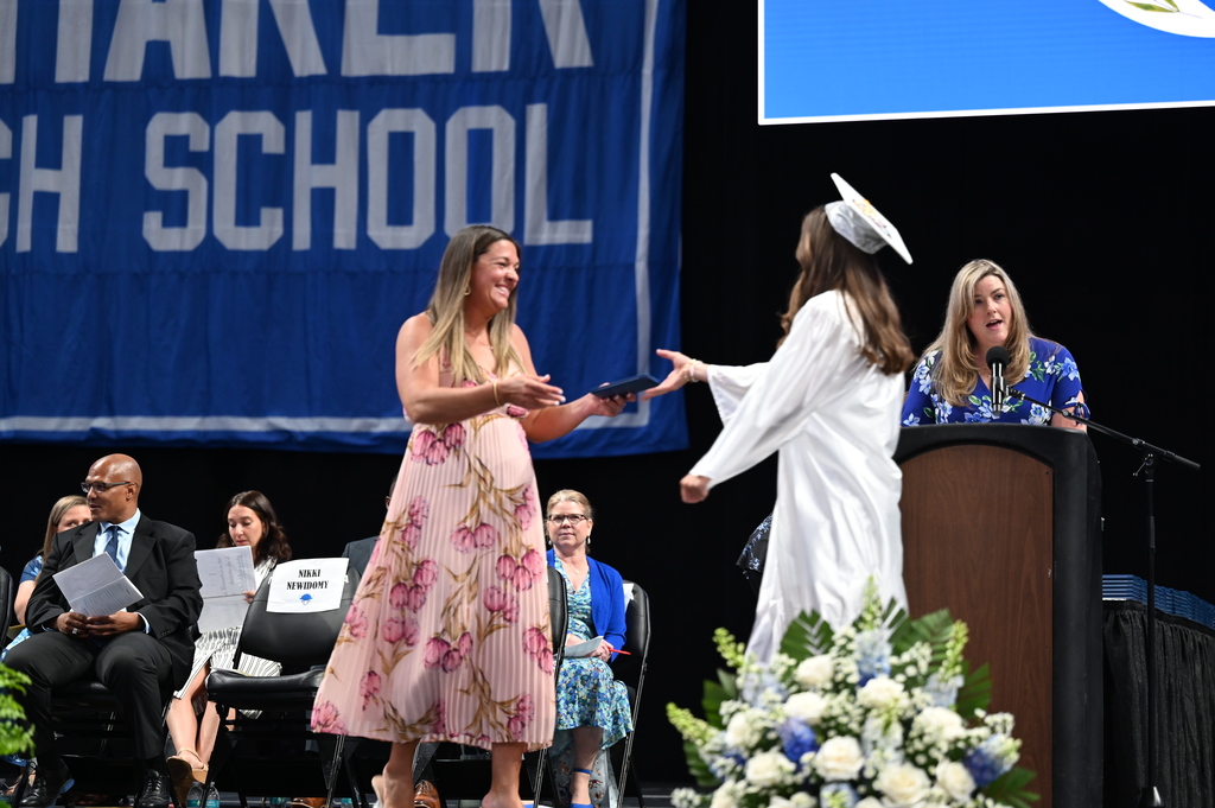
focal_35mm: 100
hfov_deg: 20.4
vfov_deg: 13.7
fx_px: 3372
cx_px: 608
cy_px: 404
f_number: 2.8
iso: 1100
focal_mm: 100
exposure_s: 1/125
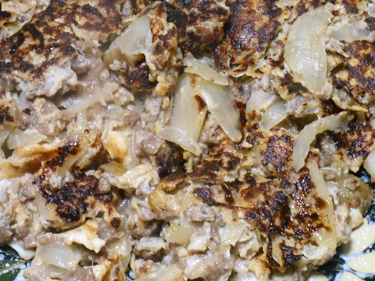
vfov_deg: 8.0
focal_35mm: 186
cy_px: 121
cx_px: 195
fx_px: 2014
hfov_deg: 10.6
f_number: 5.7
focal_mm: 24.7
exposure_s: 1/13
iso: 800
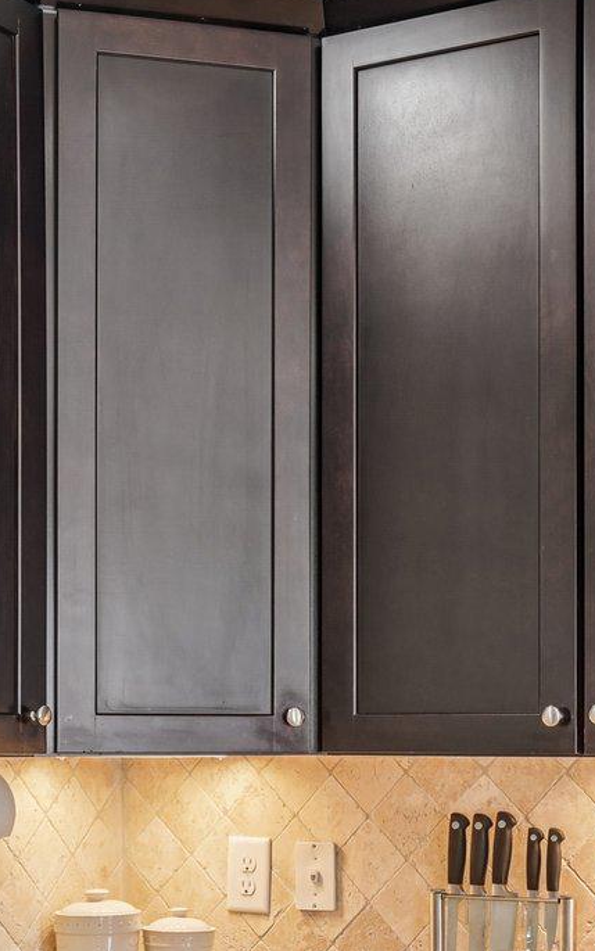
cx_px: 393
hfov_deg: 17.8
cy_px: 749
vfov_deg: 27.7
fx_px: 1893
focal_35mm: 73
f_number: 8
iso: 500
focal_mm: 24
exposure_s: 1/13
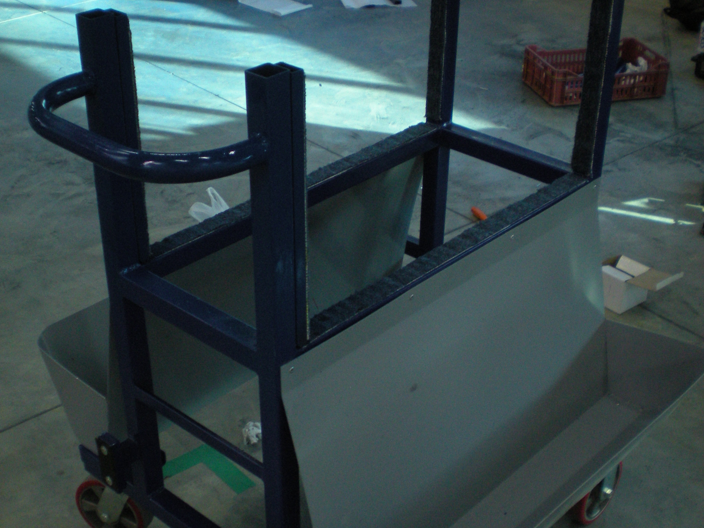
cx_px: 350
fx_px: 1037
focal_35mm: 51
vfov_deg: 28.5
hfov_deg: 37.5
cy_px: 323
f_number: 3.1
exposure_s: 1/45
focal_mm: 6.3
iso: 200
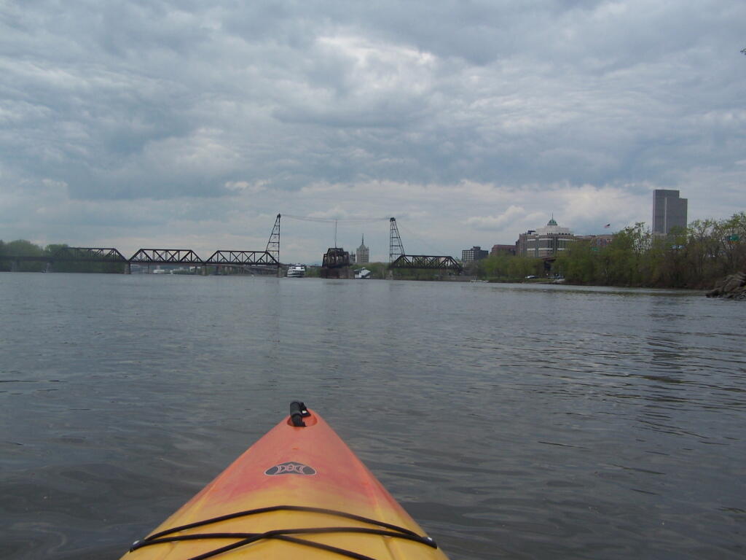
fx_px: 819
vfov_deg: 37.7
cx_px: 373
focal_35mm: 38
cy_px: 280
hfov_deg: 49.0
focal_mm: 6.3
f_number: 4
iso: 80
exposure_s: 1/800
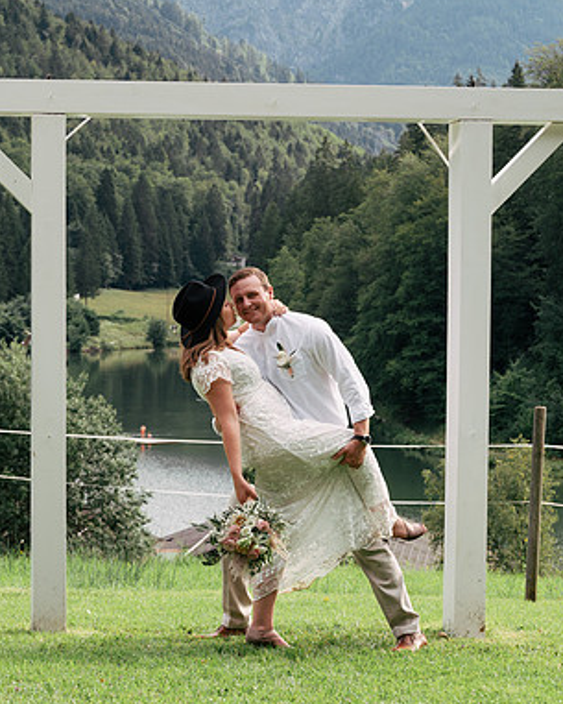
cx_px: 281
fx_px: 2082
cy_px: 351
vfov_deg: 19.2
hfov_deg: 15.4
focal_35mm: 100
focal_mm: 70
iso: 500
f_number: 10
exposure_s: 1/250
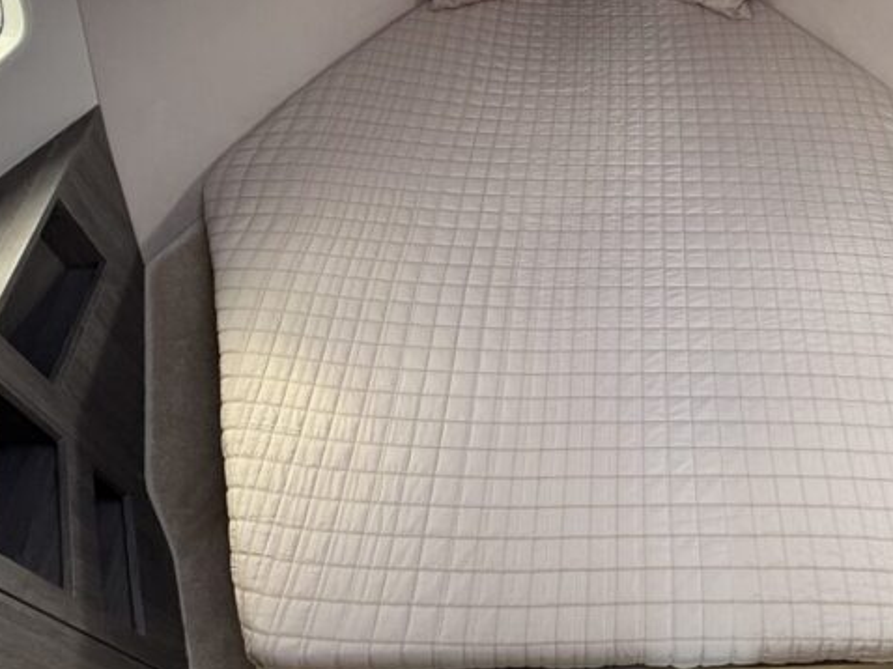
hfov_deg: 58.3
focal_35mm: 30
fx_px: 774
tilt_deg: -50.5
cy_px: 262
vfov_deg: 46.4
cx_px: 615
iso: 250
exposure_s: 1/99
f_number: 2.2
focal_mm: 2.22
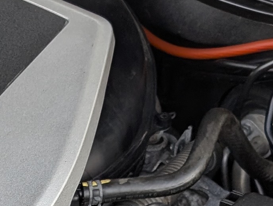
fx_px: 1130
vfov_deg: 9.4
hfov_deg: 13.3
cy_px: 466
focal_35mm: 143
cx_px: -80
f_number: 1.68
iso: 43
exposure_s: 1/146
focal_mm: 6.9
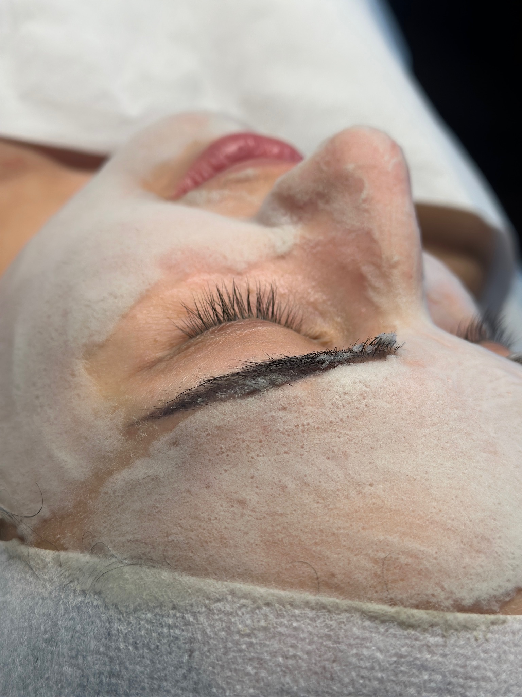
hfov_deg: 30.3
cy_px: 348
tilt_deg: -46.6
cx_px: 261
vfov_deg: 39.7
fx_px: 965
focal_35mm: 48
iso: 80
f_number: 1.78
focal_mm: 6.86
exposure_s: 1/441
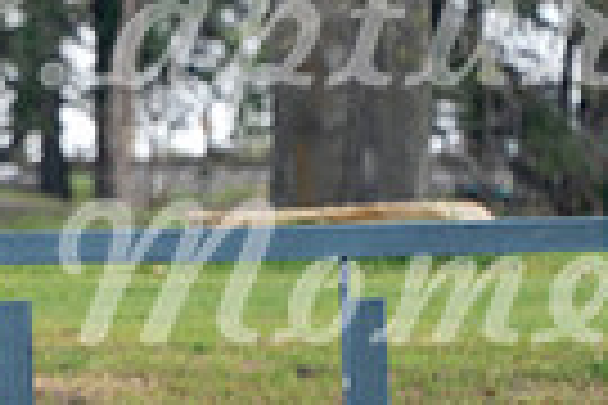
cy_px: 295
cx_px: -378
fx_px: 22646
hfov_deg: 1.5
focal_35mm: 1341
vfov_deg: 1.0
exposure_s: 1/320
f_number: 5.6
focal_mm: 312
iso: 160
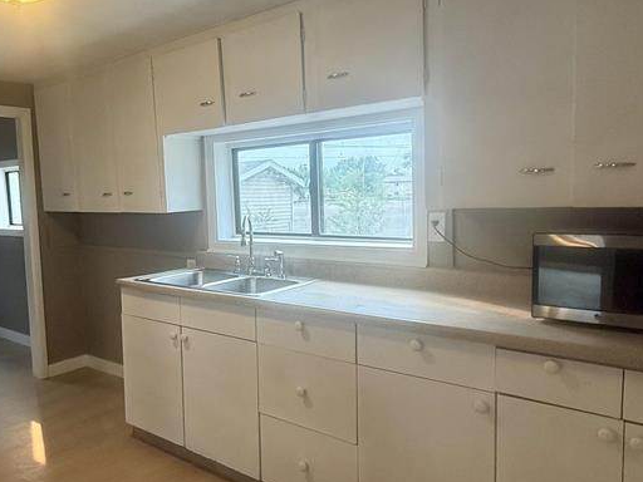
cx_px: 225
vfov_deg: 49.7
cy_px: 236
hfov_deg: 62.2
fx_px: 520
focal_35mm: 28
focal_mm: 2.22
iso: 100
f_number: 2.2
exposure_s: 1/120
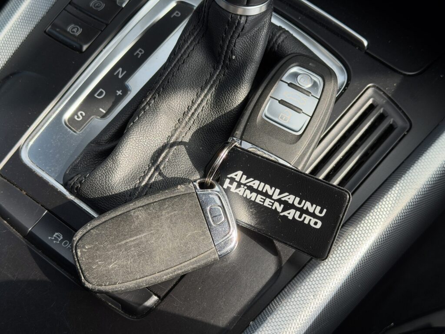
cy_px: 167
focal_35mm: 48
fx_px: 617
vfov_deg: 30.3
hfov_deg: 39.7
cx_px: 222
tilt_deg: -58.4
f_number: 1.78
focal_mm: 6.76
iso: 80
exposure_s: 1/875
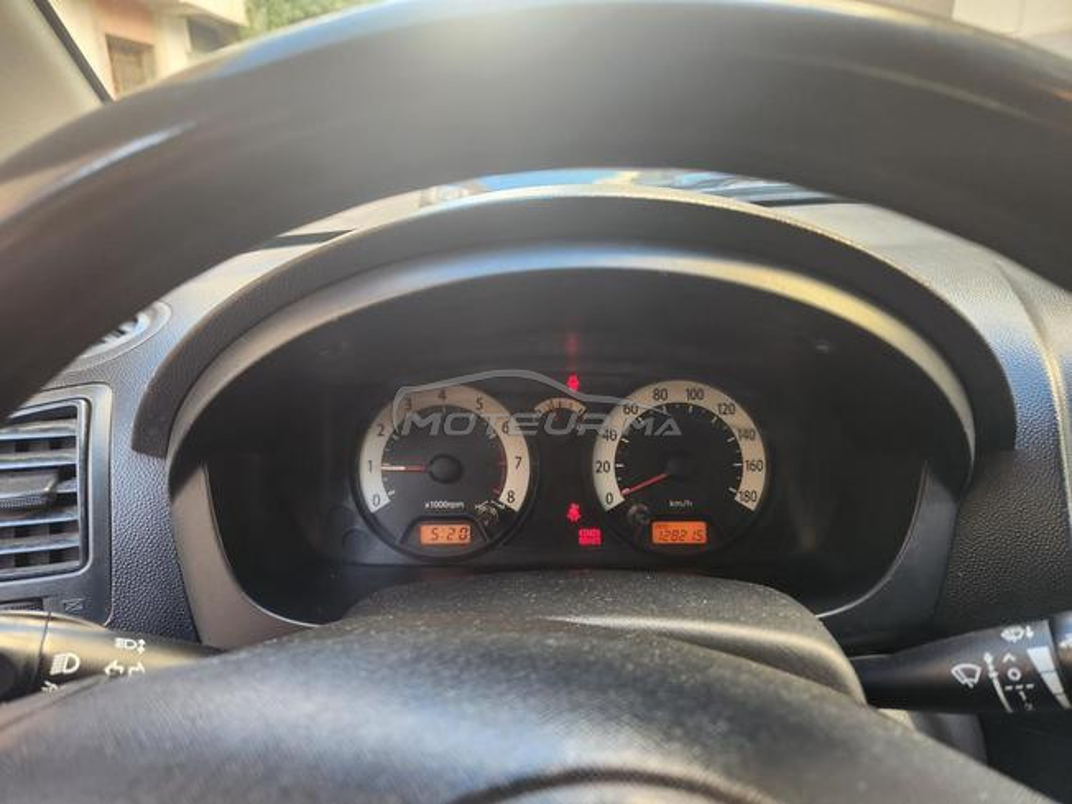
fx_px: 712
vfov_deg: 58.9
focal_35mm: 23
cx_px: 536
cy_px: 402
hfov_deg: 73.9
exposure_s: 1/100
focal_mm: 5.4
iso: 160
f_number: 1.8
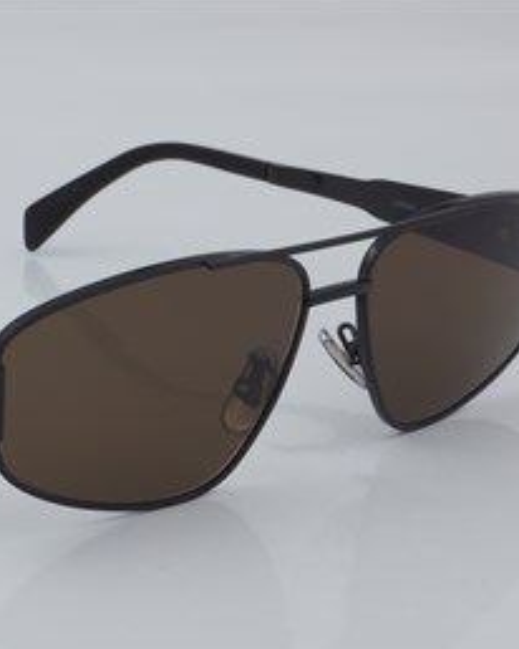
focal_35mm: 109
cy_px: 330
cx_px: 78
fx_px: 2095
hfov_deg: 14.0
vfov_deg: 17.6
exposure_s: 1/4
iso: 100
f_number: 32
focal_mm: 50
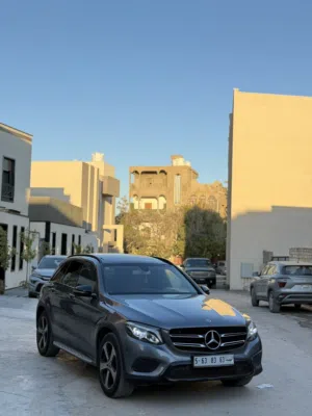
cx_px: 156
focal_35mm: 48
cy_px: 208
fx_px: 577
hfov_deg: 30.3
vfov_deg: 39.7
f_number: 1.78
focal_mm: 6.76
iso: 80
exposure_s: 1/475
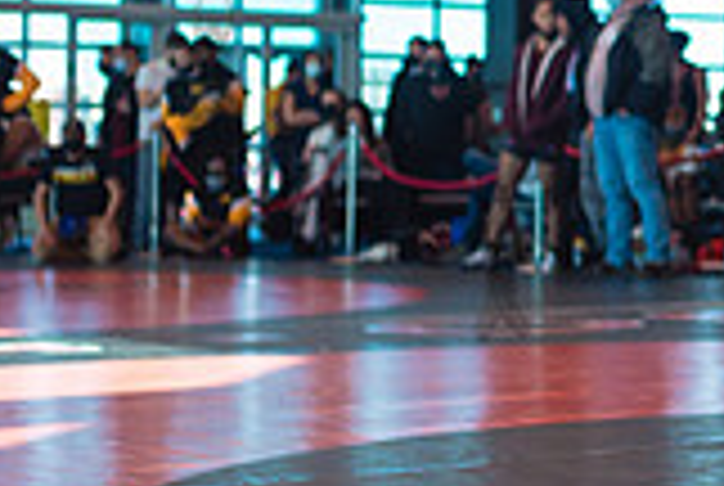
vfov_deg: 10.1
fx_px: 2740
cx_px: 1079
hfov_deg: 14.1
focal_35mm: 136
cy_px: 43
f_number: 3.2
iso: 400
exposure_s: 1/400
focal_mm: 35
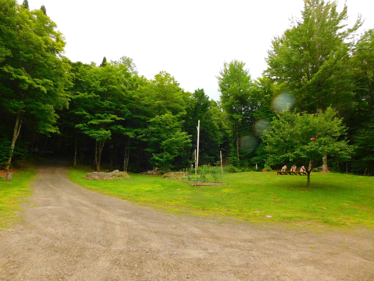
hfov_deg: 73.9
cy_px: 140
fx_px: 248
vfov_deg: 58.9
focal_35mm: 23
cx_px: 187
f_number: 3
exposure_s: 1/250
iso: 125
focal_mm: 4
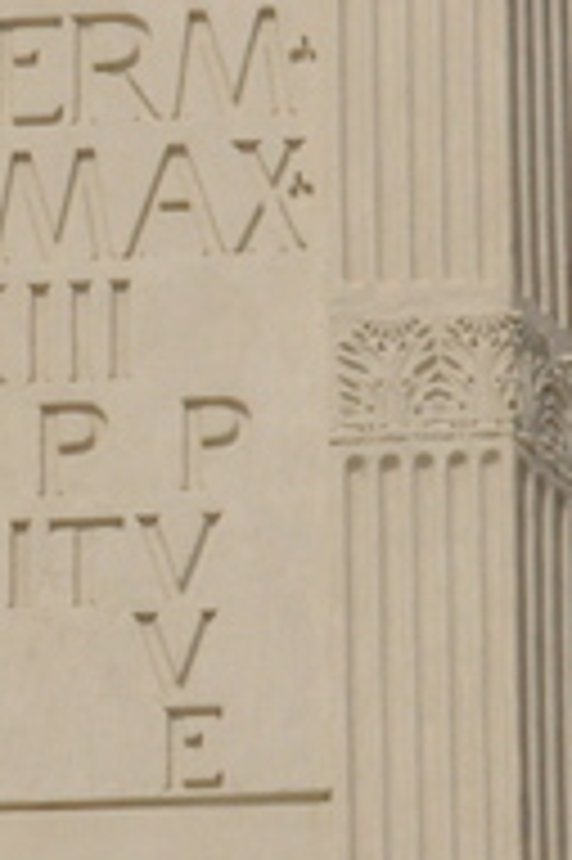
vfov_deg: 2.3
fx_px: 21058
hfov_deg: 1.6
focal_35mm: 882
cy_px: 252
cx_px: -399
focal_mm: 170
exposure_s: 1/2000
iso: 2000
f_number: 22
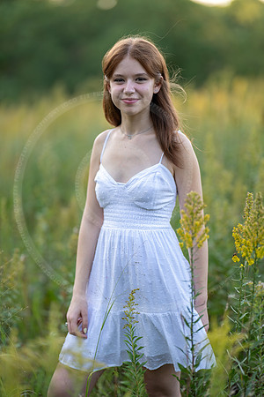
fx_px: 935
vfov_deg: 23.9
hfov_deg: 16.1
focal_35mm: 85
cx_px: 132
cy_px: 198
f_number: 1.2
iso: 160
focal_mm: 85
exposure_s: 1/800
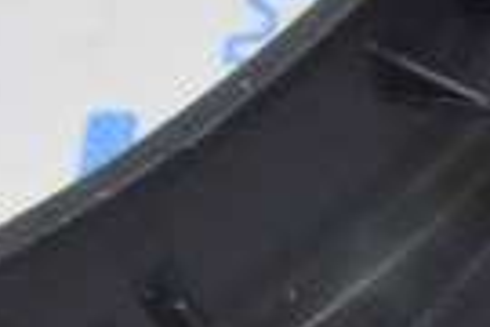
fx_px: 4029
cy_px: 267
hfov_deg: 6.8
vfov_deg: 4.6
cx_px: 900
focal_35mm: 296
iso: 400
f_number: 5.6
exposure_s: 1/20
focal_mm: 26
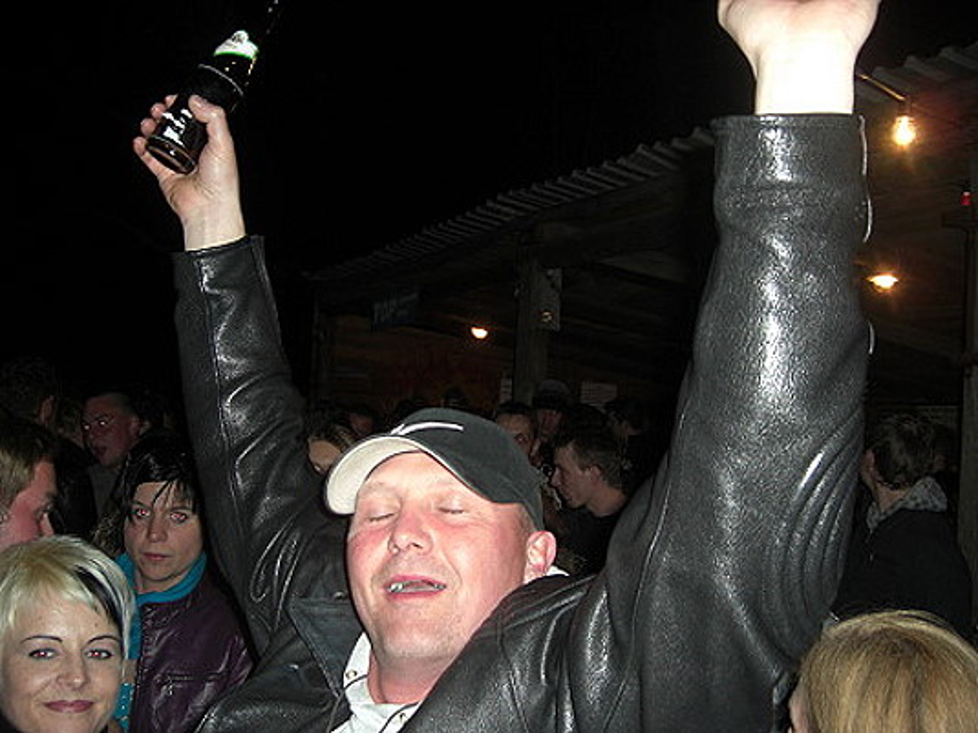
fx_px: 1073
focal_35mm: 38
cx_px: 489
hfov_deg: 49.0
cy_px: 366
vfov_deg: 37.7
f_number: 2.8
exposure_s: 1/60
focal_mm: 7.9
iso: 200
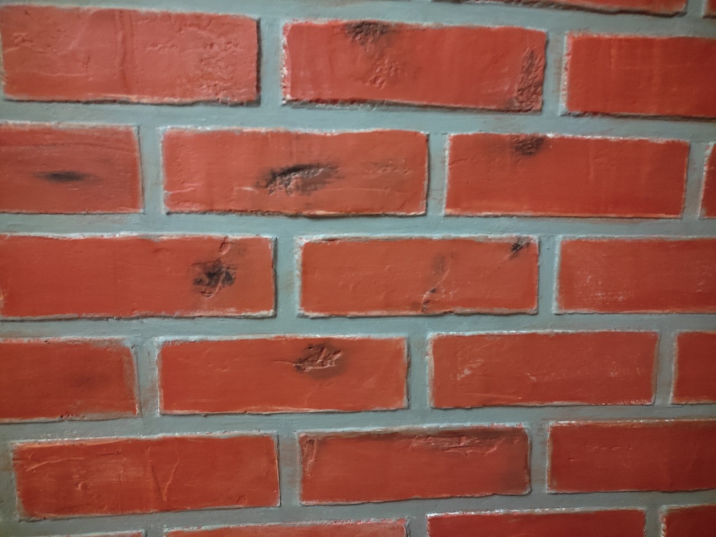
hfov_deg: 69.4
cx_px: 358
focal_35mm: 25
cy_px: 268
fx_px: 517
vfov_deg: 54.9
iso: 4182
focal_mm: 4.7
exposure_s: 1/17
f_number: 1.79
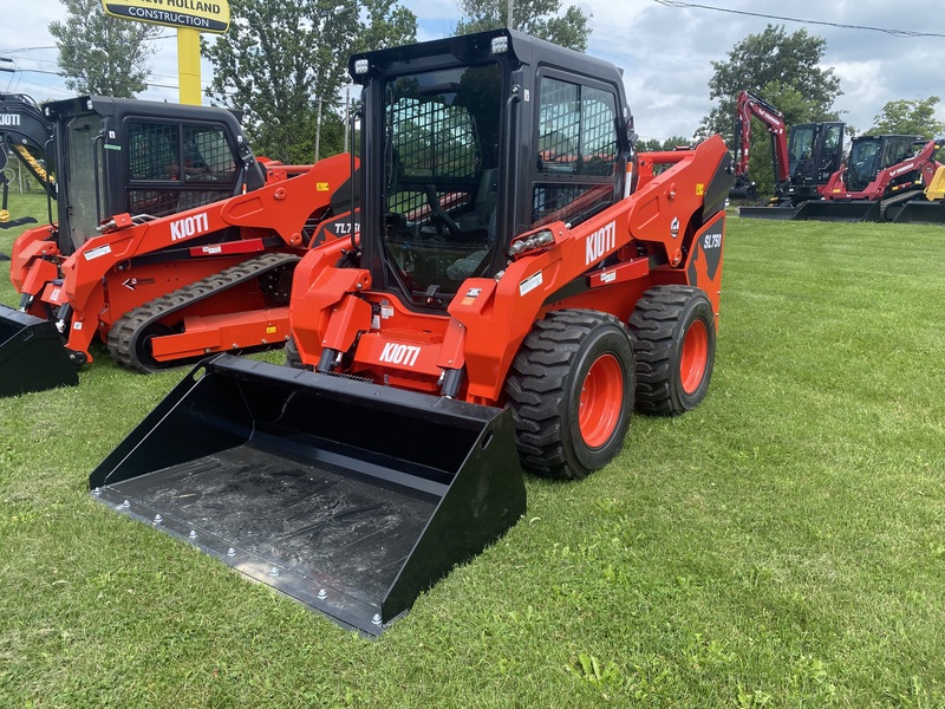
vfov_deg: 53.1
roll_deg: -2.6
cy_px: 354
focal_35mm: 26
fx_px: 710
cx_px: 472
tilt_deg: -13.0
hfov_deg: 67.3
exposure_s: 1/898
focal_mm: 4.25
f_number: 1.8
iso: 32
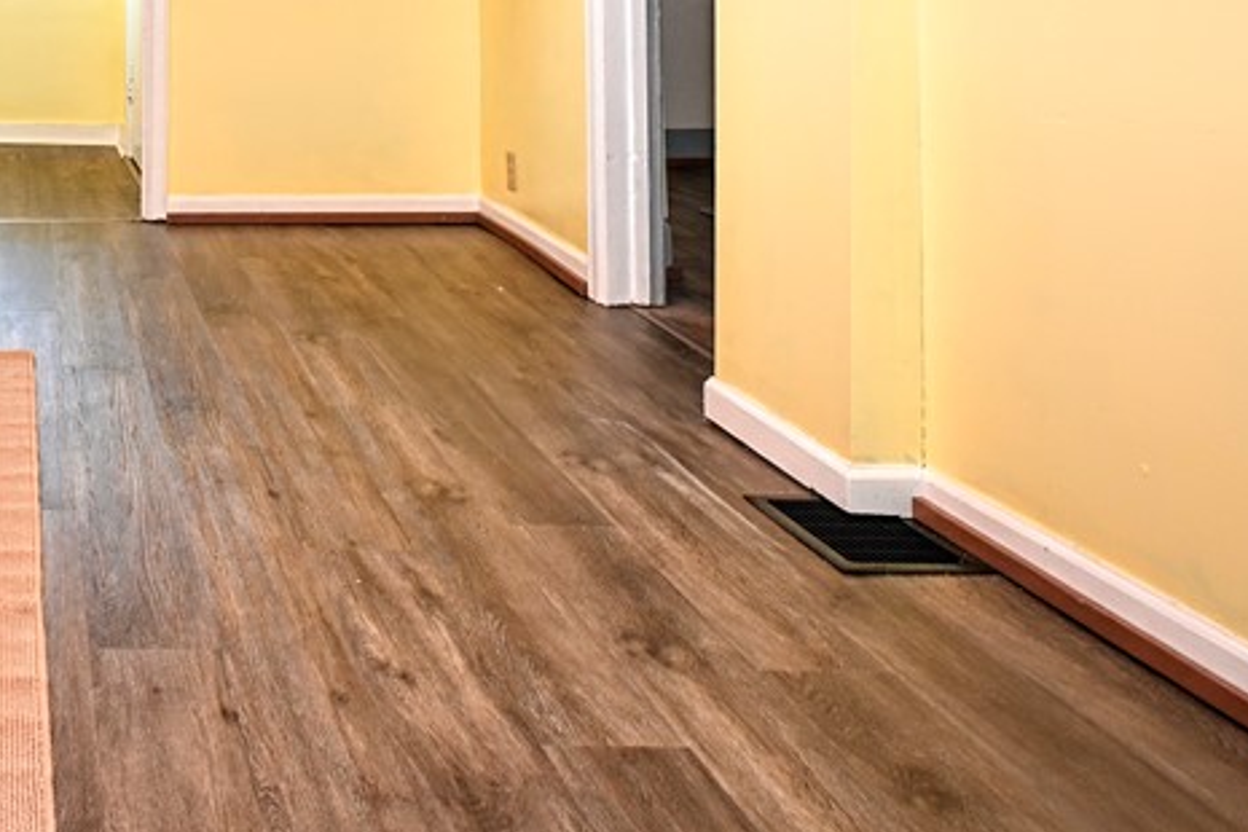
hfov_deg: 41.1
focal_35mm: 42
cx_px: 32
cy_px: -64
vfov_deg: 29.1
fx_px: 1456
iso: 400
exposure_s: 1/60
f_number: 4
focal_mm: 12
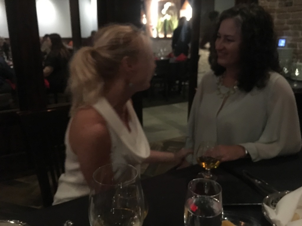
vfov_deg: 48.2
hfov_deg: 61.7
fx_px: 253
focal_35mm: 29
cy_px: 113
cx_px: 151
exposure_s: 1/15
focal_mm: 4.15
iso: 1000
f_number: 2.2
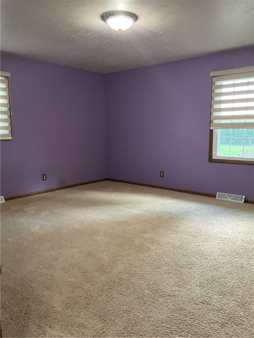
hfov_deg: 48.2
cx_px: 127
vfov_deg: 61.7
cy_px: 169
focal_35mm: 29
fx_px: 284
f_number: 1.8
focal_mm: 3
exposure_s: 1/60
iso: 160
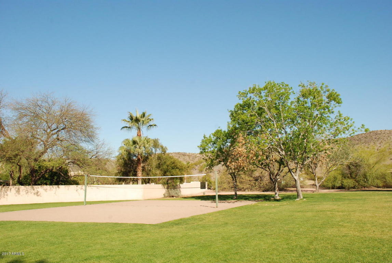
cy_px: 132
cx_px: 196
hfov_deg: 57.2
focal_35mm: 33
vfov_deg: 40.1
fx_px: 360
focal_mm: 22
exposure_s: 1/350
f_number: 11
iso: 400
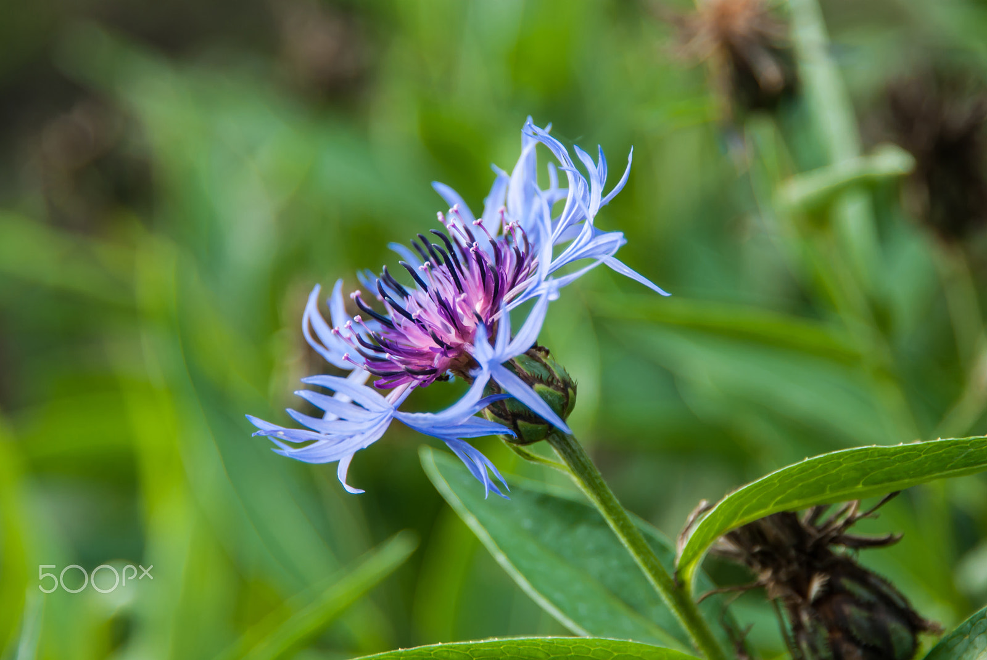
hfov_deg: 14.4
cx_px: 494
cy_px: 330
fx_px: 3911
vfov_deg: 9.7
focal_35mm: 142
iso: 100
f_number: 5.6
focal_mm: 95
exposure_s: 1/100
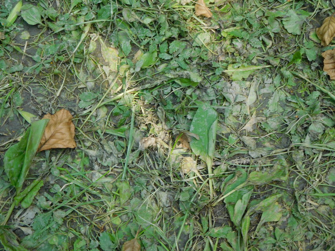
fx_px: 678
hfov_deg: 27.8
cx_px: 168
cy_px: 126
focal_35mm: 70
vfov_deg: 21.0
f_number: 4.5
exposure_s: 1/100
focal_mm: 12.5
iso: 125
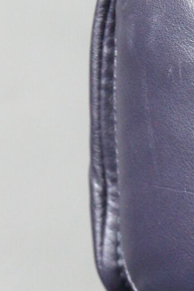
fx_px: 1608
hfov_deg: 6.9
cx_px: 162
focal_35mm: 199
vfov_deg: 10.2
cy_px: 330
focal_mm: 35
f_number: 5.6
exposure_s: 1/80
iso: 400
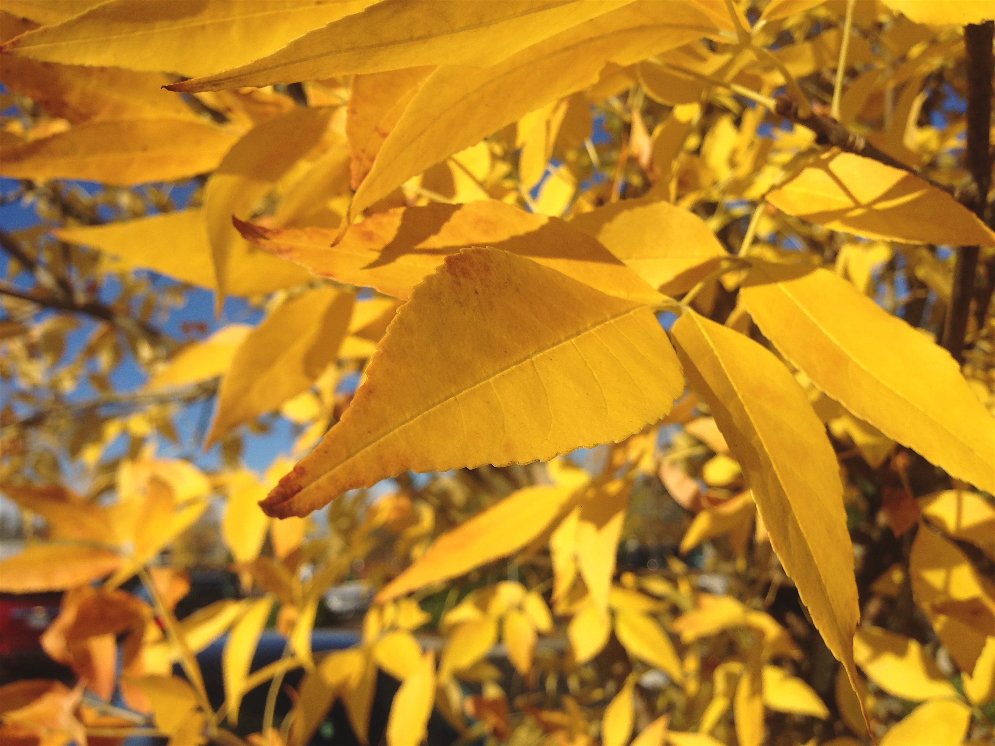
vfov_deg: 42.9
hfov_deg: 55.4
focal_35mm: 33
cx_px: 498
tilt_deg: +13.1
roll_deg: +0.6
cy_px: 373
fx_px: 949
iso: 50
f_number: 2.4
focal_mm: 4.12
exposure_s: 1/2358
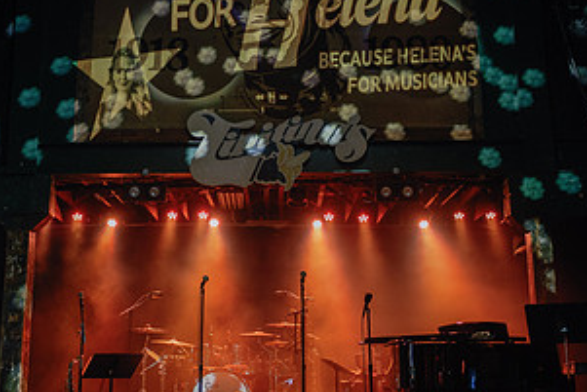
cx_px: 257
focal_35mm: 54
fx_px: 881
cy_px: 147
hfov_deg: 36.8
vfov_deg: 25.0
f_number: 2.8
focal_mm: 28
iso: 800
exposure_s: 1/25
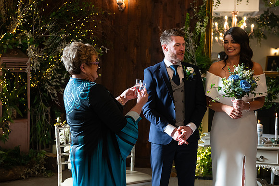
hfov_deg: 36.2
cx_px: 140
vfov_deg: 24.6
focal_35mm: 55
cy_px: 93
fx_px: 426
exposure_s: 1/160
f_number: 3.5
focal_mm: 55
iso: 800
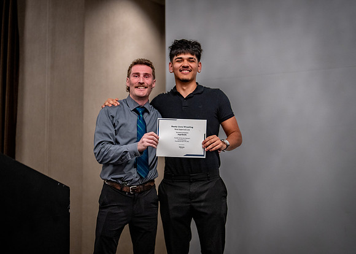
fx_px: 545
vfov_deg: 26.2
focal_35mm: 54
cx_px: 178
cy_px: 127
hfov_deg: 36.2
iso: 1250
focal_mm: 50
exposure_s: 1/400
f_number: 1.2
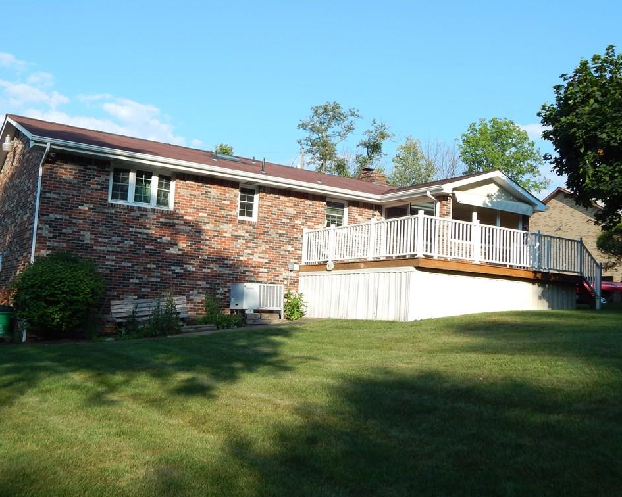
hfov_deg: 49.1
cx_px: 327
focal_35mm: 37
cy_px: 247
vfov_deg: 40.1
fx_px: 681
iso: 125
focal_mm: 6.1
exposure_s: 1/800
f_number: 3.3
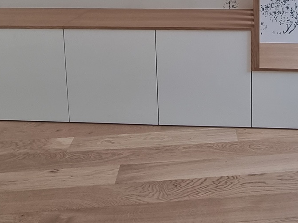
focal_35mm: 37
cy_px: -45
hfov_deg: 48.4
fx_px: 318
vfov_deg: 32.0
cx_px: 220
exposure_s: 1/50
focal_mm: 2.2
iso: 125
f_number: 2.2
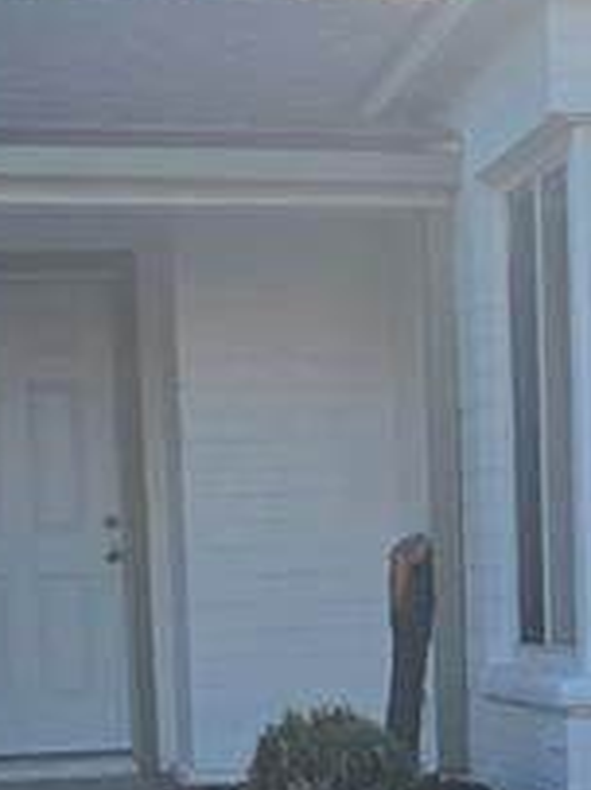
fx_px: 2188
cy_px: 743
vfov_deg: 20.0
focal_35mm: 96
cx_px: 515
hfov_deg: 15.2
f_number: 1.9
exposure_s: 1/1339
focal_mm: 2.2
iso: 40
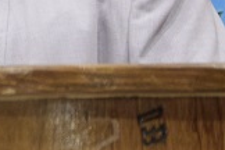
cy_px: -161
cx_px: -147
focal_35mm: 463
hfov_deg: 4.4
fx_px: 2894
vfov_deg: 2.9
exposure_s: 1/30
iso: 800
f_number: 5
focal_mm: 50
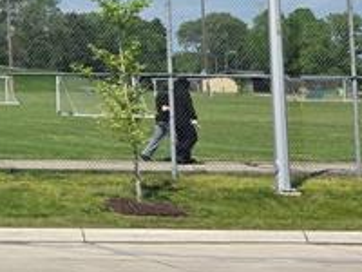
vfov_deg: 12.2
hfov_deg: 13.2
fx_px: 1234
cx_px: -465
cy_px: -63
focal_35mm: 118
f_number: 1.7
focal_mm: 6.3
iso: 64
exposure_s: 1/7944
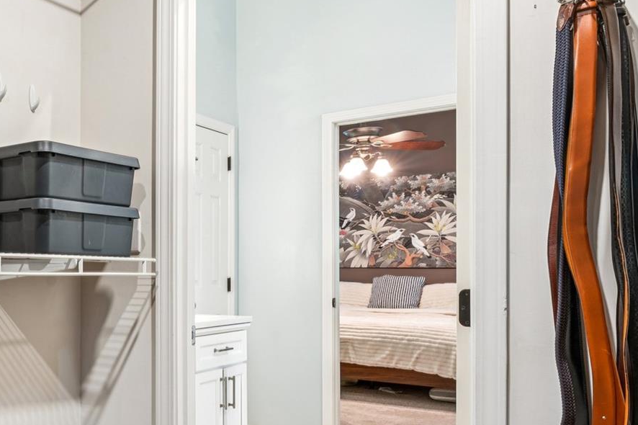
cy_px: 276
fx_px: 676
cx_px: -15
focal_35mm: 38
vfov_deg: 34.6
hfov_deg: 42.7
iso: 100
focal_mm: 16.5
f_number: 13
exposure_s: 2.5
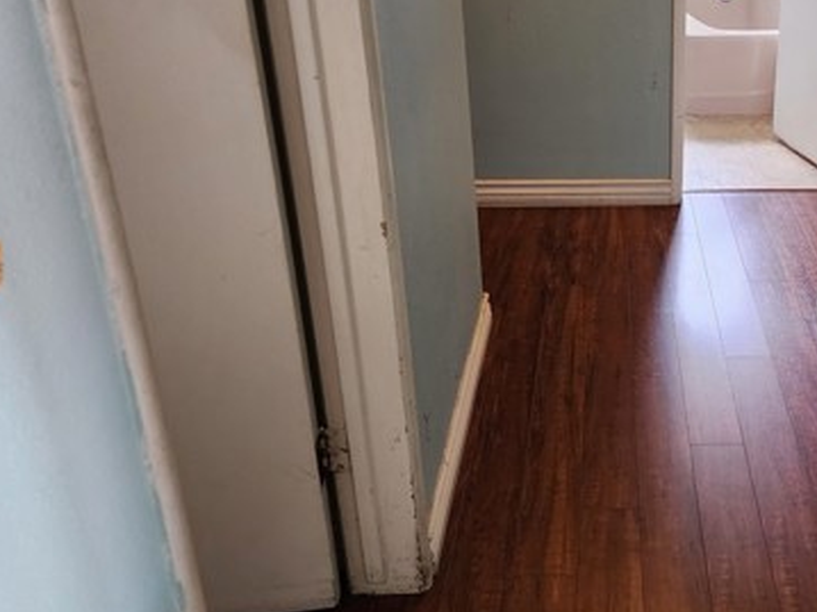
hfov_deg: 43.9
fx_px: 967
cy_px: 230
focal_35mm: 41
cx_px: 635
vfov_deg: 34.9
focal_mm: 6.4
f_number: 1.8
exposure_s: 1/60
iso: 640
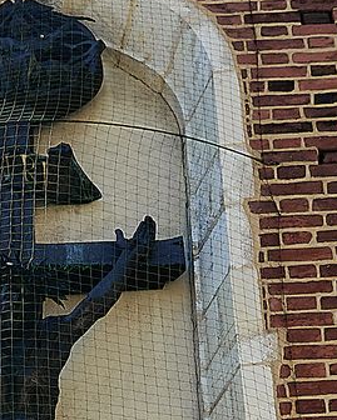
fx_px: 2156
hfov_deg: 8.9
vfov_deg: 10.7
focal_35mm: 173
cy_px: 651
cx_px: 44
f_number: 3.8
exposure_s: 1/640
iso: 200
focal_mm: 21
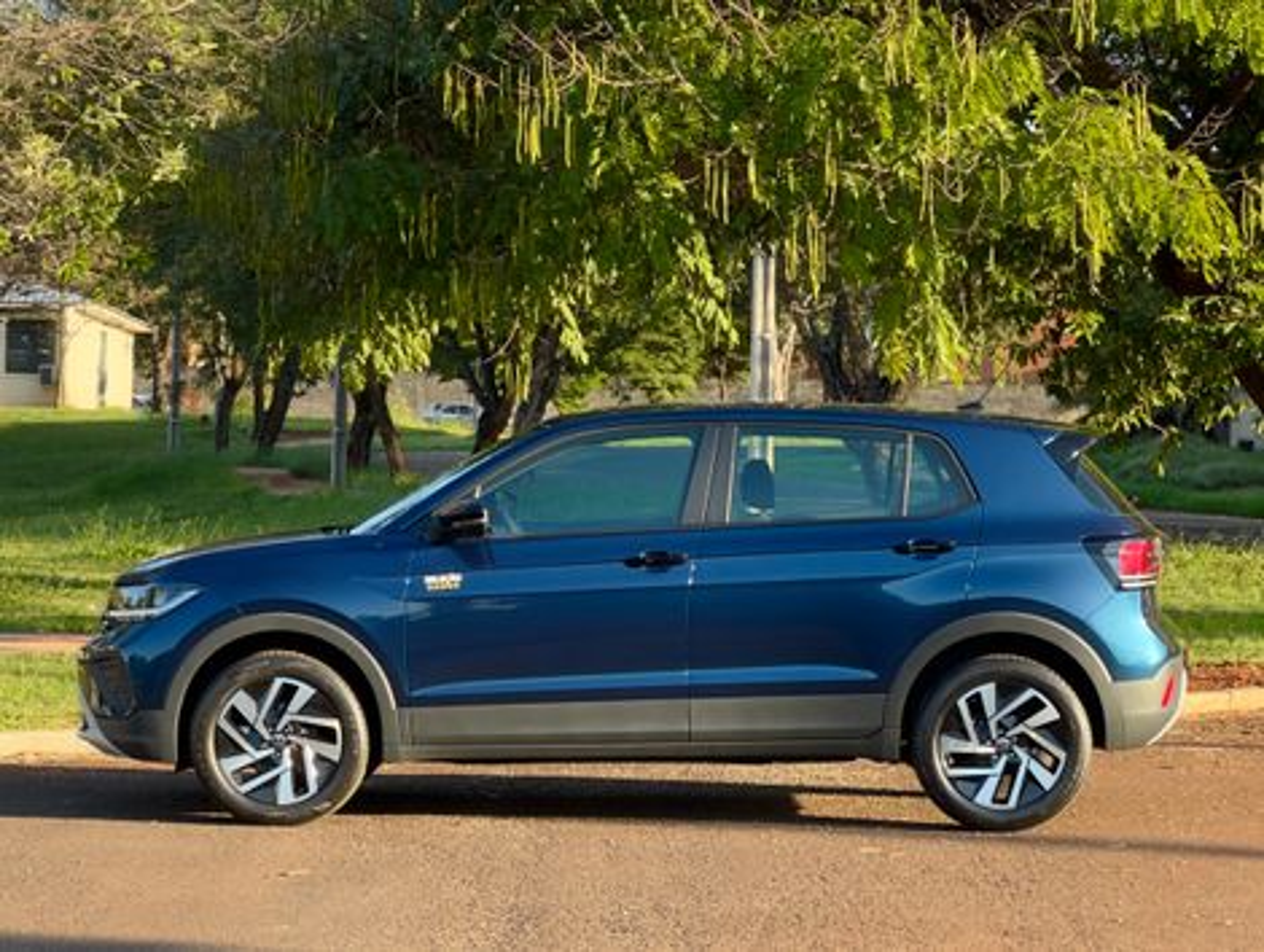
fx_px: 2816
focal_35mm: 77
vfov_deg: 19.2
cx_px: 632
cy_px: 476
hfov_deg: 25.3
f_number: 2.8
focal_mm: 9
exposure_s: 1/115
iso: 25
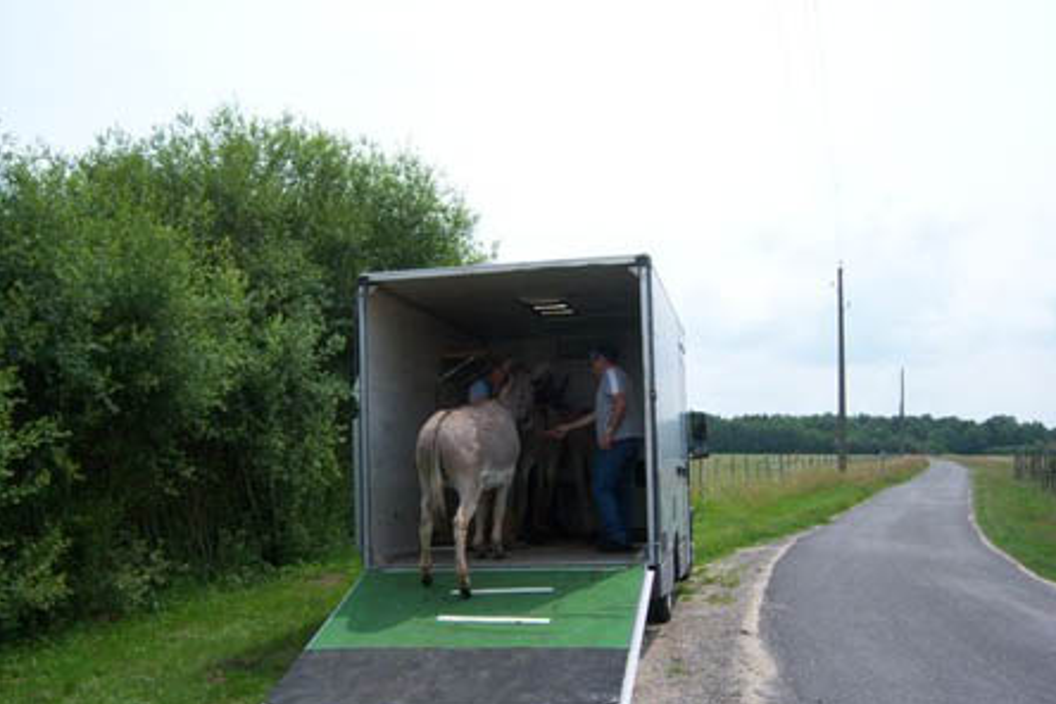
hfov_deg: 50.7
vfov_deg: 35.0
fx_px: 1115
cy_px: 395
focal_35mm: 38
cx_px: 533
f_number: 4.8
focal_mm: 7.5
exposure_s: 1/400
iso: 80
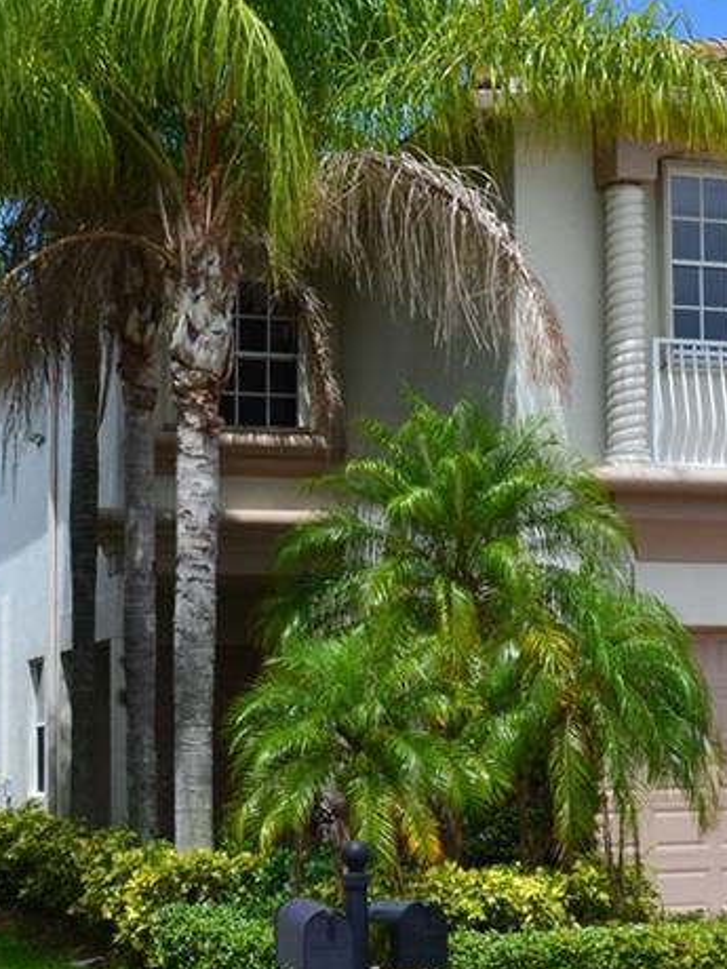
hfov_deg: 18.9
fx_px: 2156
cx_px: 615
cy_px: 548
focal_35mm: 77
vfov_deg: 25.3
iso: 400
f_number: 11
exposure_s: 1/400
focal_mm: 24
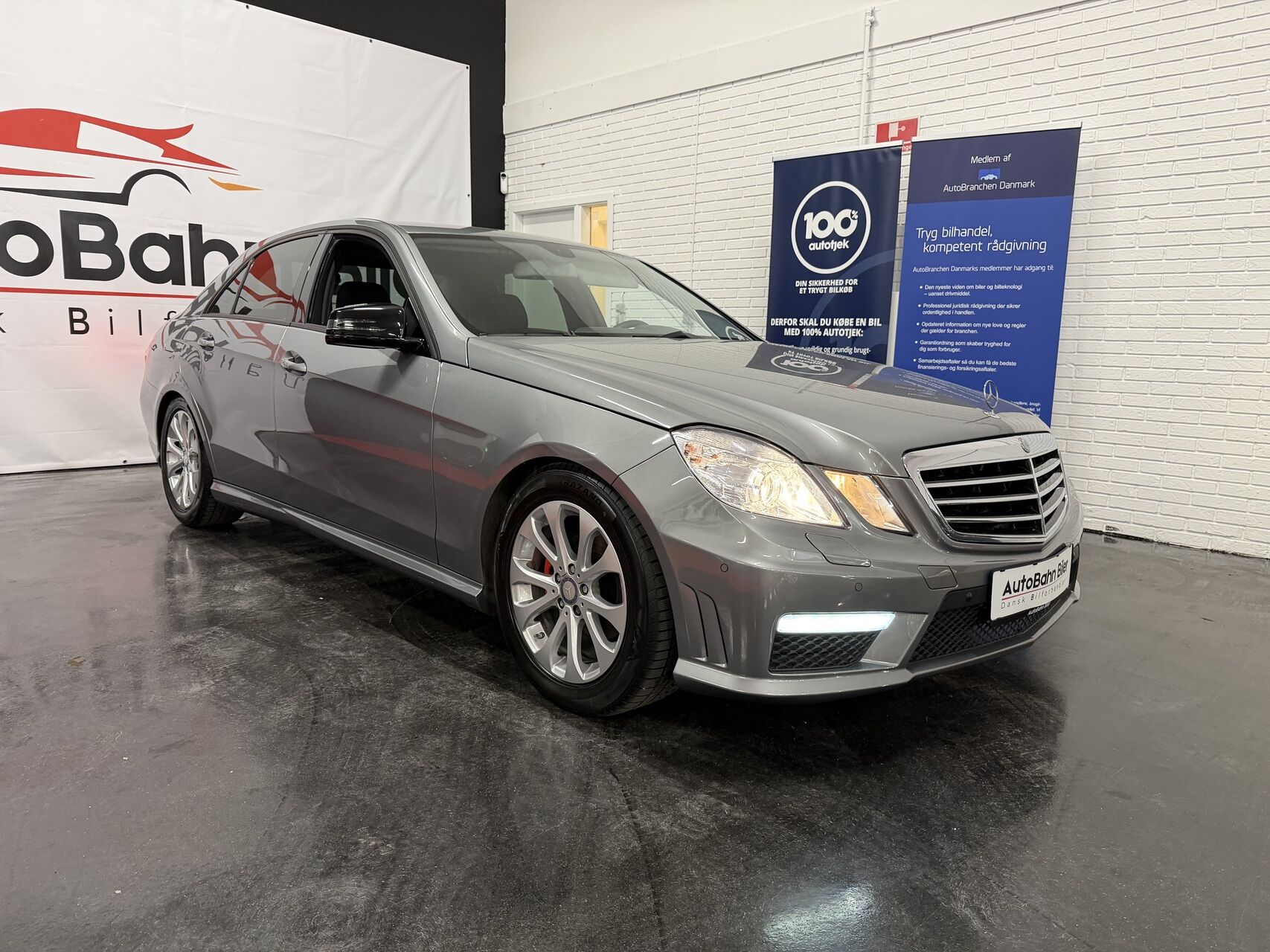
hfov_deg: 71.6
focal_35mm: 24
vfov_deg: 56.8
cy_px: 476
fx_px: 880
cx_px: 635
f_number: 1.78
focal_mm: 6.76
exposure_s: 1/50
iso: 250
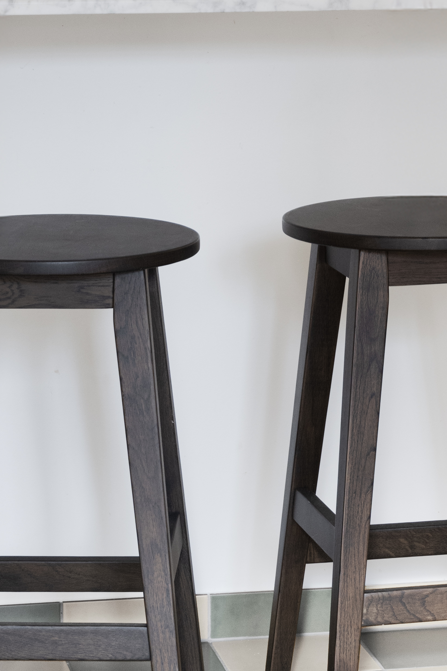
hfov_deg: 9.5
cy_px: -187
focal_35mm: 144
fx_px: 2681
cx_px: 391
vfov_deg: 13.7
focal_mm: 43
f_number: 4
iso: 250
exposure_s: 1/50
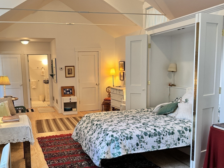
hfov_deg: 52.1
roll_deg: +1.2
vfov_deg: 40.5
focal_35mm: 35
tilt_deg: -9.3
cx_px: 84
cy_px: 101
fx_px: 226
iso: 200
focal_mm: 6.76
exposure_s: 1/60
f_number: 1.78
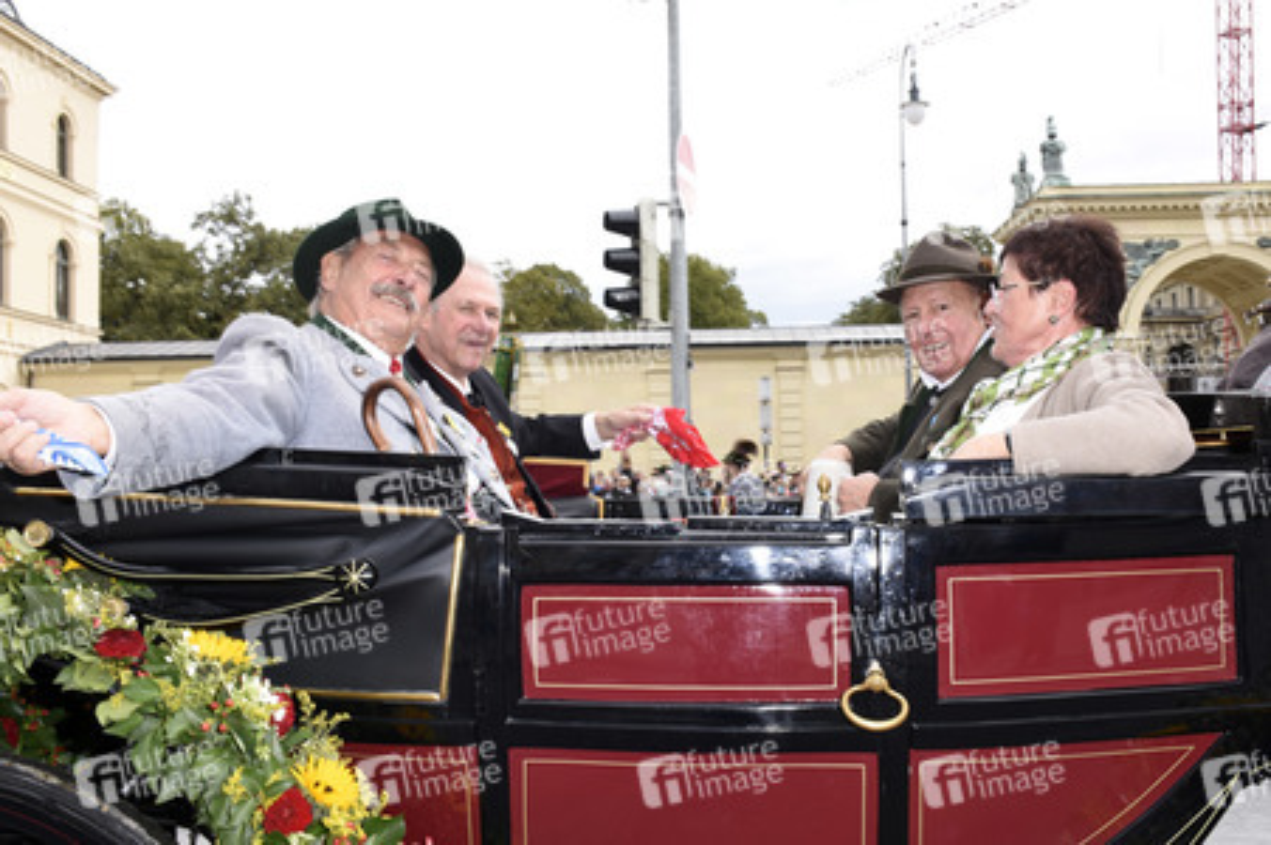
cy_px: 422
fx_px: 1270
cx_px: 636
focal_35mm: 36
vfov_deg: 36.8
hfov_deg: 53.2
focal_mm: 24
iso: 200
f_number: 9
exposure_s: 1/125
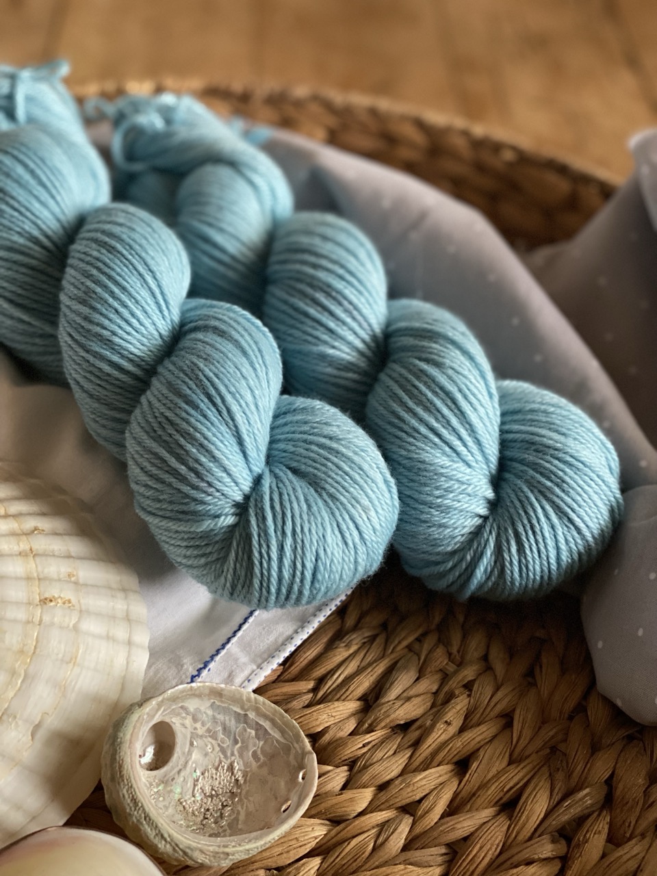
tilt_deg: -42.4
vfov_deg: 36.8
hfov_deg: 28.0
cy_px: 438
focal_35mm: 52
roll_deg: -8.1
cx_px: 328
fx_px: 1316
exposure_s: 1/28
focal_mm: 6
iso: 400
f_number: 2
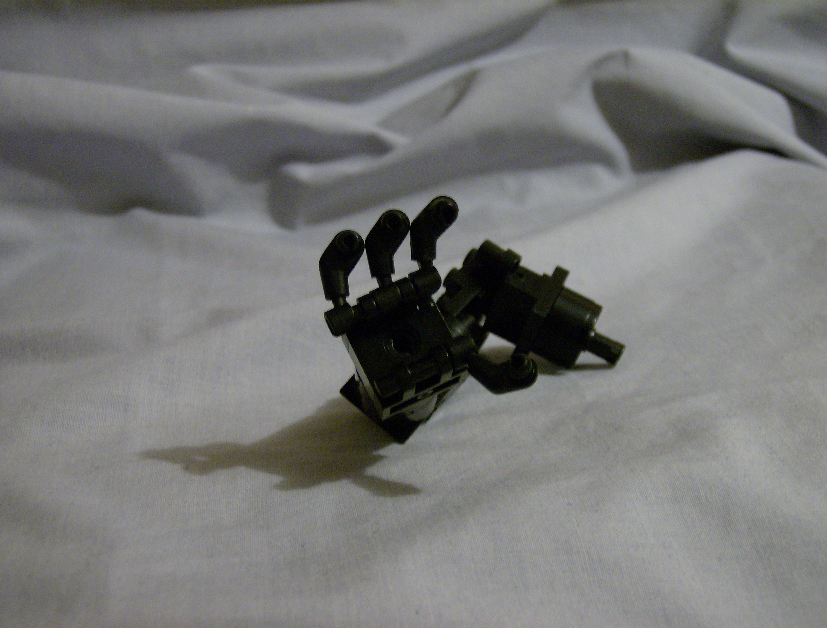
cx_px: 414
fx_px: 1104
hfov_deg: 41.1
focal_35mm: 46
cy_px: 314
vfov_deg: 31.8
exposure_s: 1/11.1
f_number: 3.1
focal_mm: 7.7
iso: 200
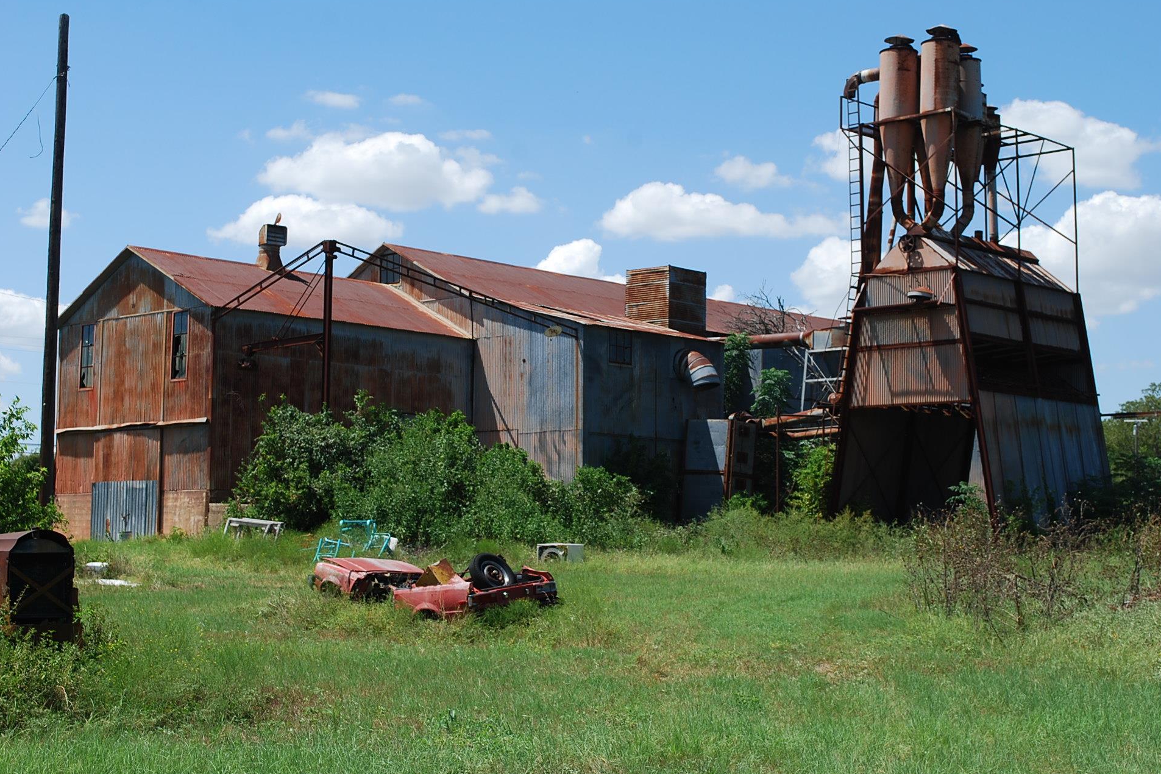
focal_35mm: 58
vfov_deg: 23.4
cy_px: 388
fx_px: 1870
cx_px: 588
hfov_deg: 34.5
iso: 100
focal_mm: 38
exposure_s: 1/200
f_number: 7.1
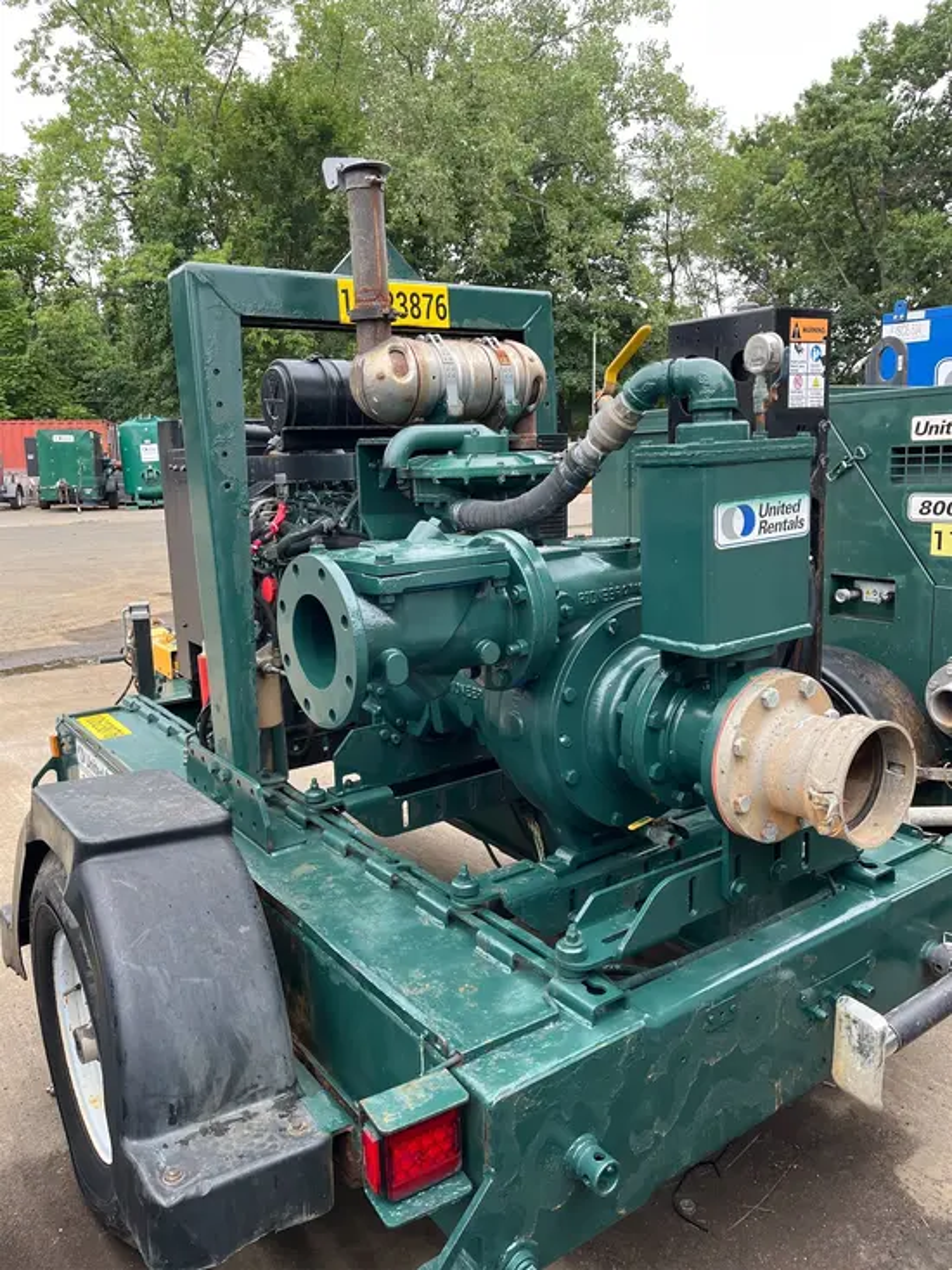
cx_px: 476
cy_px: 635
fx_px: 953
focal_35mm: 26
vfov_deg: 67.3
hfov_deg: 53.1
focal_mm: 5.1
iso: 80
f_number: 1.6
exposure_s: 1/121
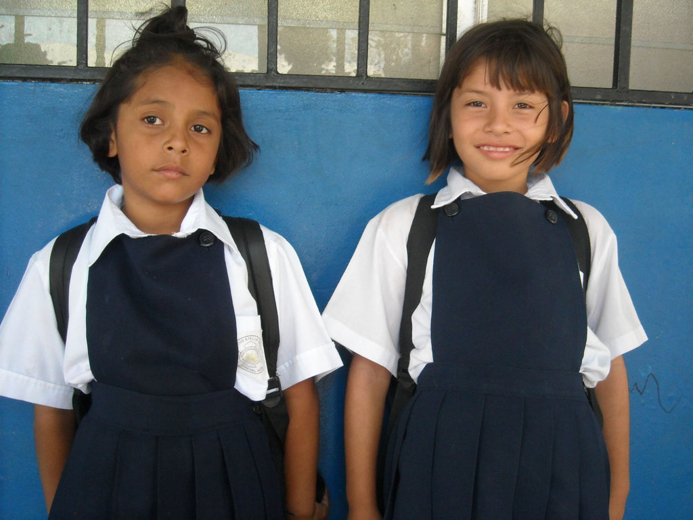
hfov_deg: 38.9
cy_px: 260
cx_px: 346
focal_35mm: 49
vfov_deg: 29.7
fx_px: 981
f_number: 3.2
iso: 237
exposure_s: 1/168
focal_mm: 7.92
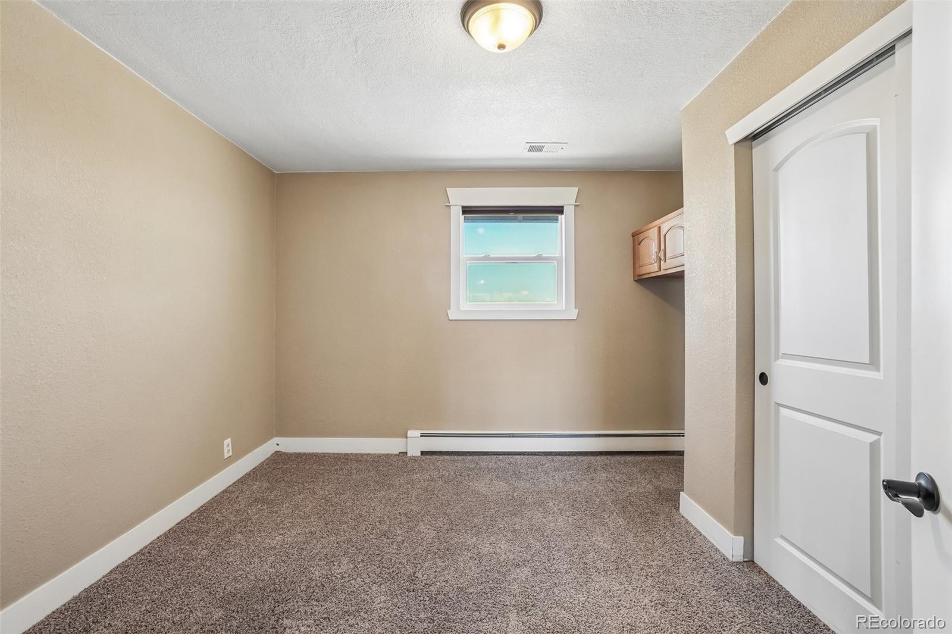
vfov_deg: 77.3
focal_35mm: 15
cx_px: 476
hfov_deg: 100.4
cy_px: 317
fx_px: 397
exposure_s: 1/13
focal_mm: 10
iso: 400
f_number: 8
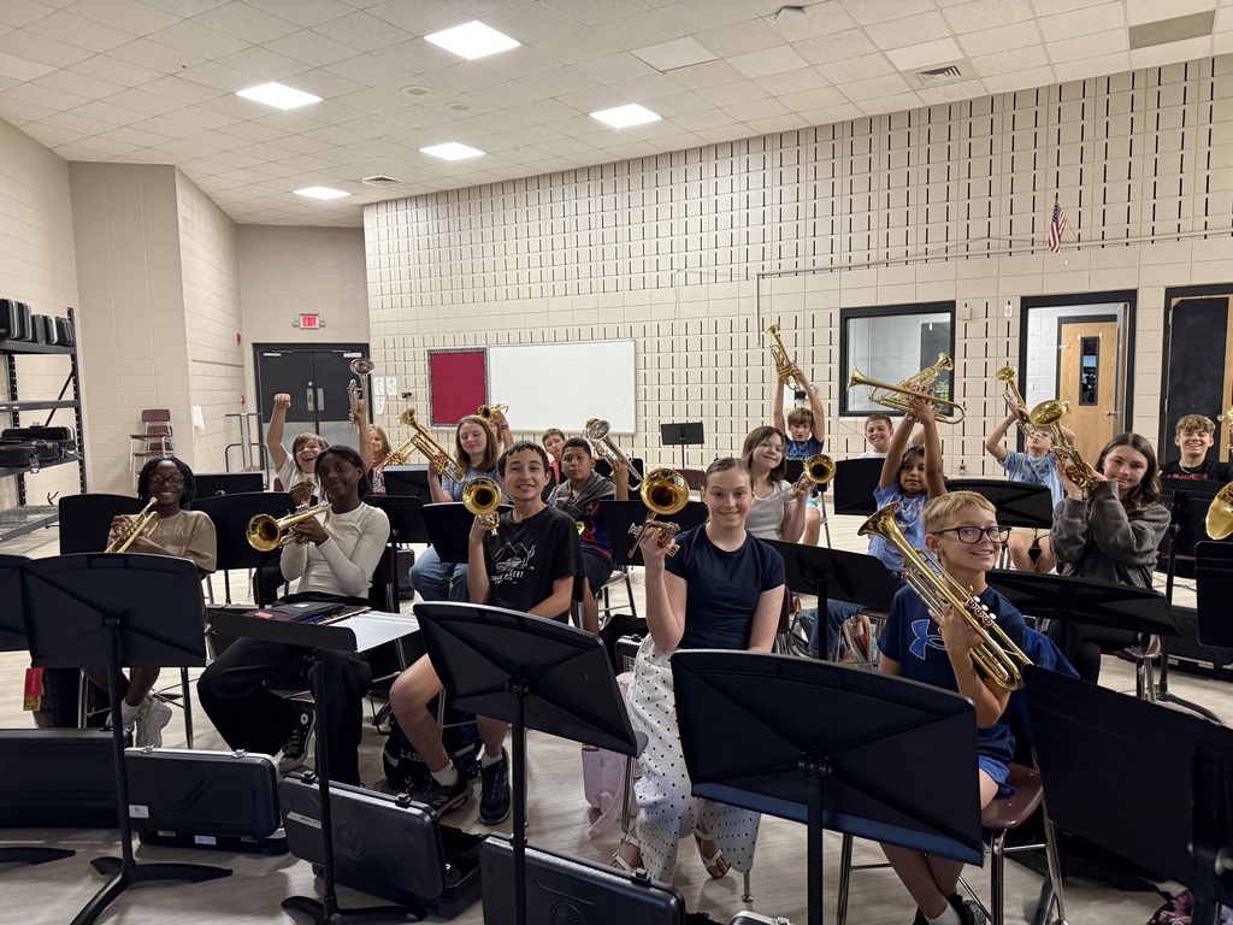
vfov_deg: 56.8
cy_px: 462
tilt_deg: -6.1
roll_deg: +0.8
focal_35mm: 24
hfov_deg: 71.6
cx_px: 616
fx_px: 855
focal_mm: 6.76
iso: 400
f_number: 1.78
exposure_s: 1/60
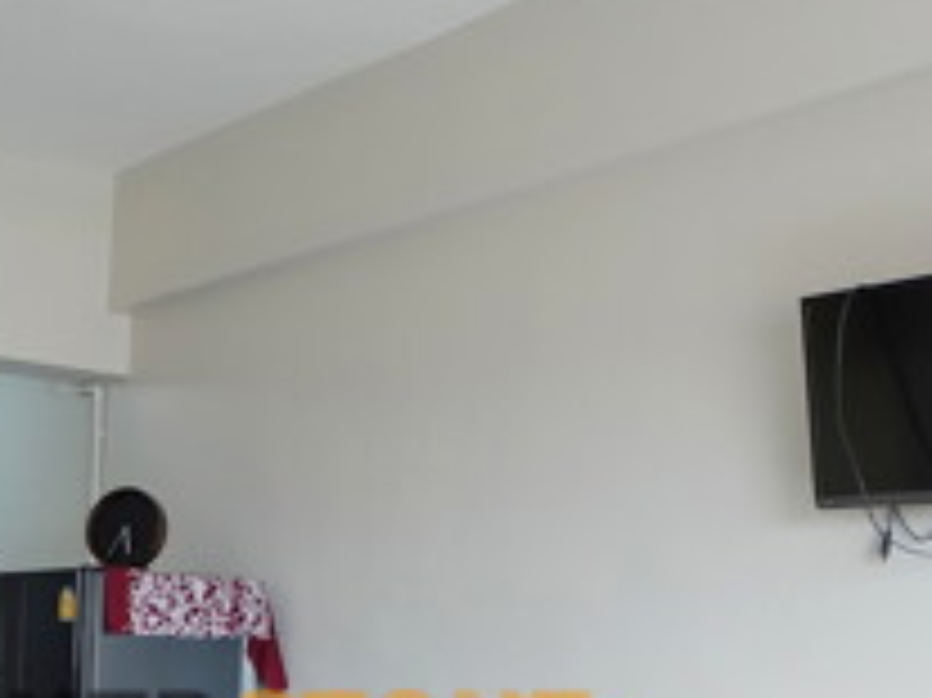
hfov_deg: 27.7
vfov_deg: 20.9
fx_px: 1803
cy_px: 761
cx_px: 59
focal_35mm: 67
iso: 400
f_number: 3.5
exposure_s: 1/75
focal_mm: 16
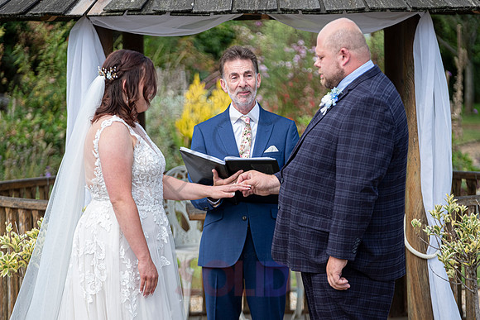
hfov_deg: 11.5
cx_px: 240
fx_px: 2387
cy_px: 160
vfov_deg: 7.7
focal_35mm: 179
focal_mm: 119.2
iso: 200
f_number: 2.8
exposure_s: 1/1000
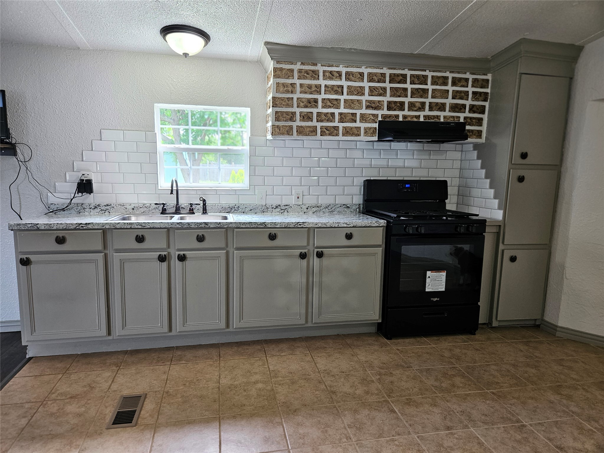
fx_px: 401
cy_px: 226
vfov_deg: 58.9
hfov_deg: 73.9
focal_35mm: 23
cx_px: 302
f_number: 1.8
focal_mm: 5.4
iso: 160
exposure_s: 1/120
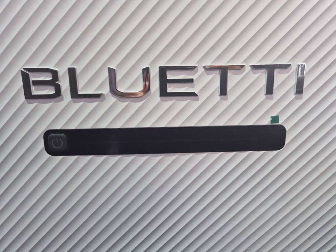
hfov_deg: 73.9
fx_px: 223
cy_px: 126
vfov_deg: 58.9
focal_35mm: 23
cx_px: 168
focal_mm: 5.4
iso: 50
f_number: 1.8
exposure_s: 1/100
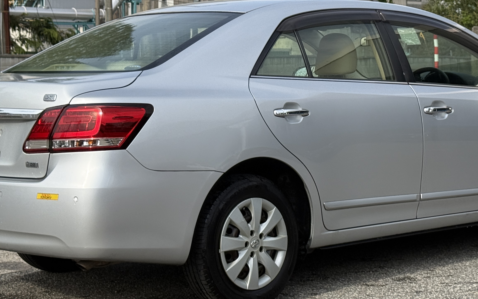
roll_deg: +1.0
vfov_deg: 14.6
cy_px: 74
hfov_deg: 23.3
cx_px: 275
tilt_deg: -0.7
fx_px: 1159
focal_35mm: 89
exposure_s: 1/3378
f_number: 1.78
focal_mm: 6.76
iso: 64
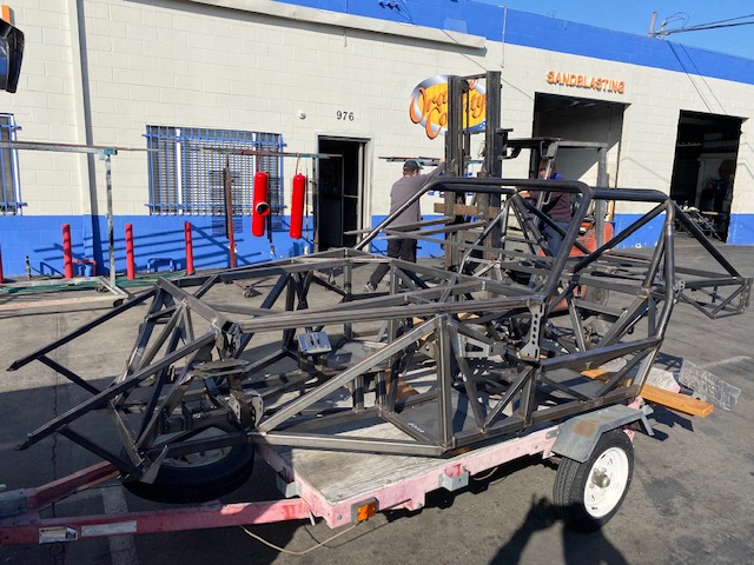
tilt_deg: -9.7
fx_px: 566
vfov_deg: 53.1
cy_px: 282
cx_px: 377
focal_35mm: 26
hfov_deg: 67.3
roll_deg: -0.3
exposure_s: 1/3040
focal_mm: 4.25
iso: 32
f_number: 1.8
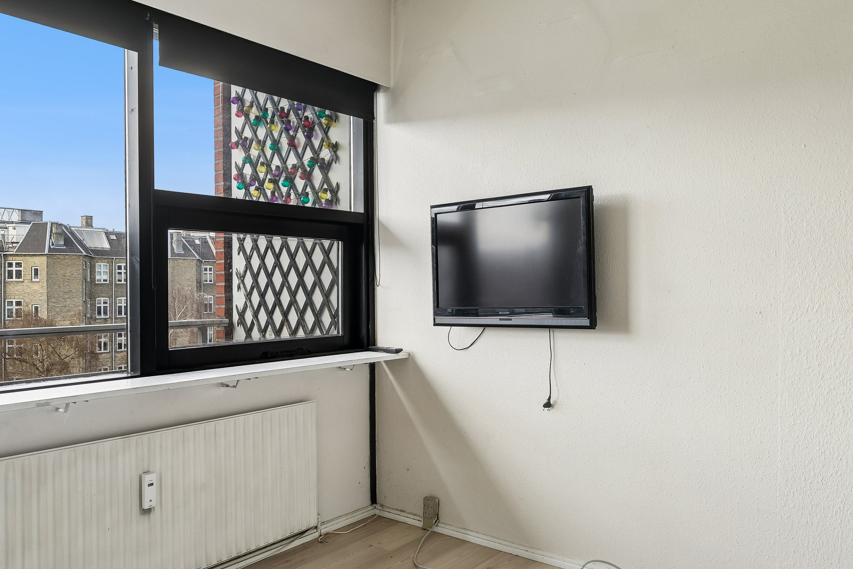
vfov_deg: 51.3
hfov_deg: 70.9
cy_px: 281
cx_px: 505
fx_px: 592
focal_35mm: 25
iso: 200
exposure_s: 1/100
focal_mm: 16
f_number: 5.6
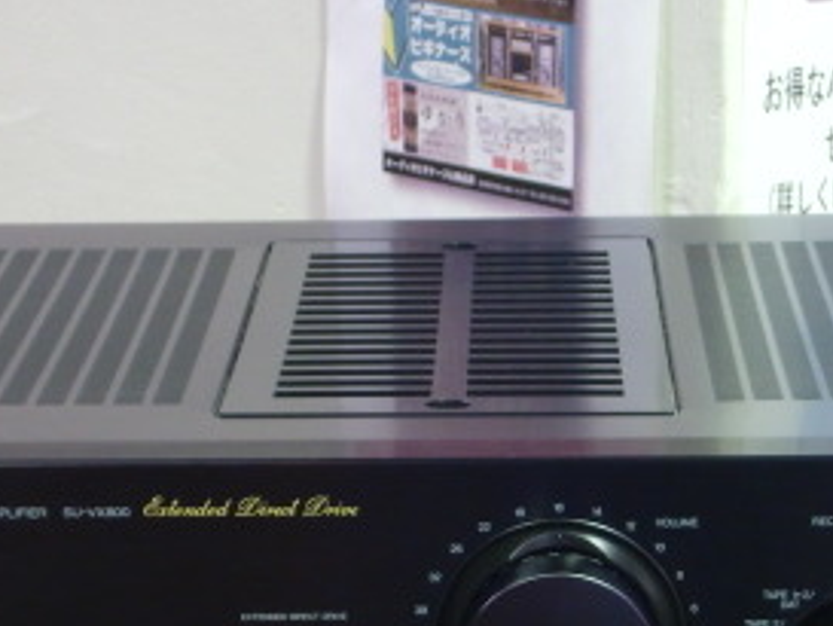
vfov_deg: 8.0
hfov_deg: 10.7
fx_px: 4454
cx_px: 467
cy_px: 559
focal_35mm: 185
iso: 200
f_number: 4.6
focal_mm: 13.9
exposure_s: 1/4
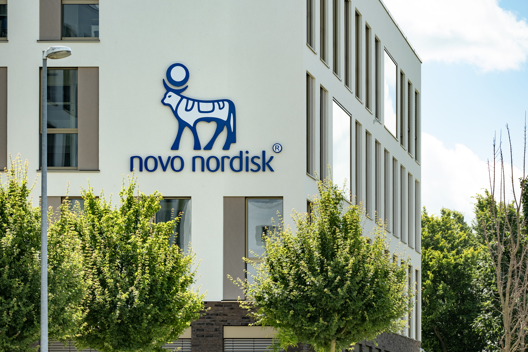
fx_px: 2200
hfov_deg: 13.7
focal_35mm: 150
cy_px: 176
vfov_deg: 9.1
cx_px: 264
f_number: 5
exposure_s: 1/500
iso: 125
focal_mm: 100
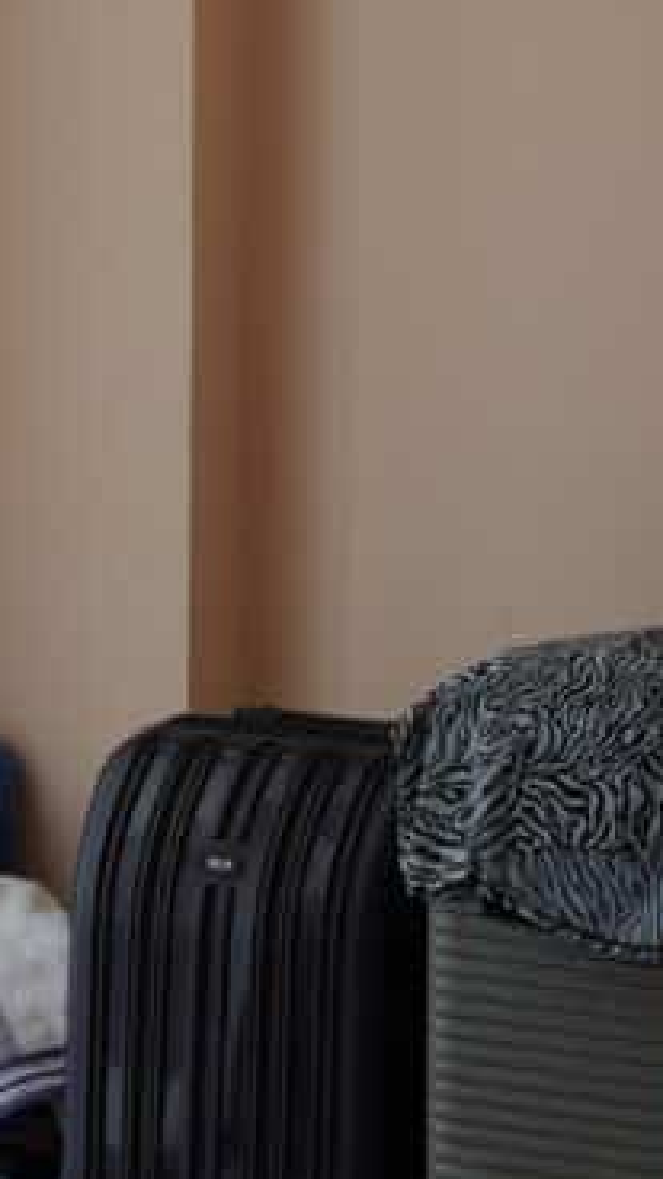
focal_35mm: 163
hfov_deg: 7.4
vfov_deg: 13.2
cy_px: 742
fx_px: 5094
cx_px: 231
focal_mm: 28
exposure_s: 1/60
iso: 100
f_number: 4
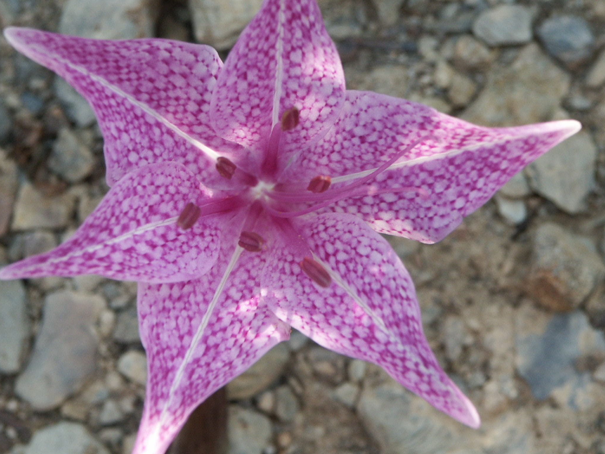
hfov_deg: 7.9
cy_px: 211
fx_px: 4369
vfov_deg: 5.9
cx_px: 286
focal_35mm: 250
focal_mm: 50.69
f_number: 4.5
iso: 100
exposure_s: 1/180
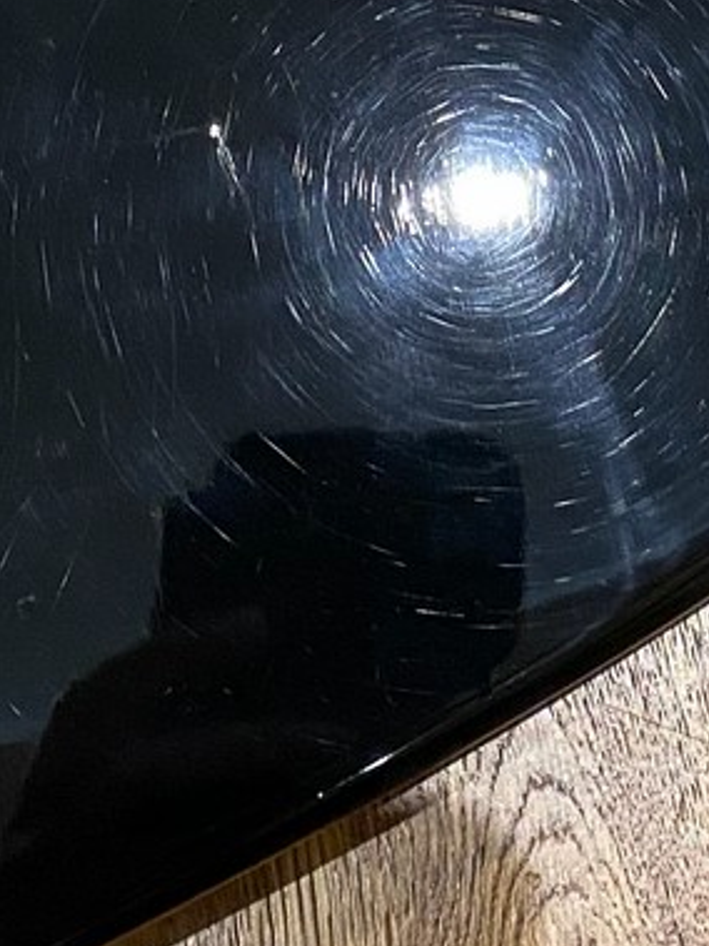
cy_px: -529
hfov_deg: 12.5
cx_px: 367
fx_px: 3224
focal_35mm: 118
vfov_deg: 15.3
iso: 320
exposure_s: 1/60
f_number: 1.8
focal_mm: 4.25
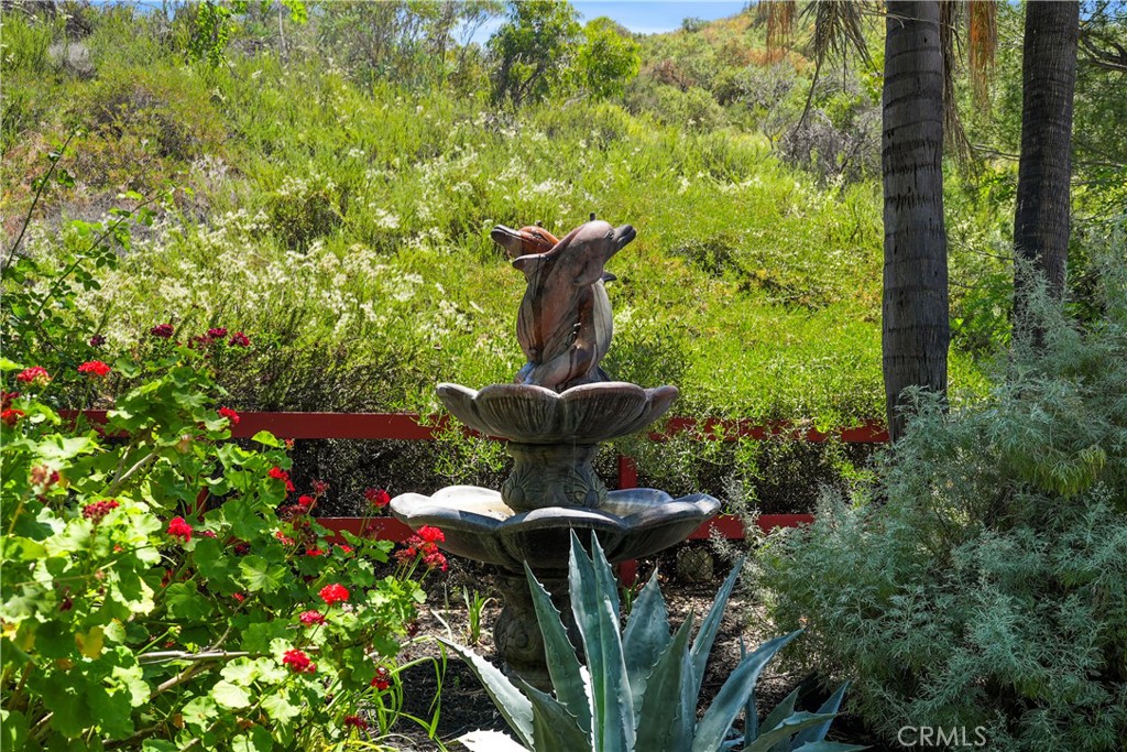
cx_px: 564
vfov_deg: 41.1
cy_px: 376
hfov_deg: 58.7
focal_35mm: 32
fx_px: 1002
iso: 100
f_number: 5.6
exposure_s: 1/125
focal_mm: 32
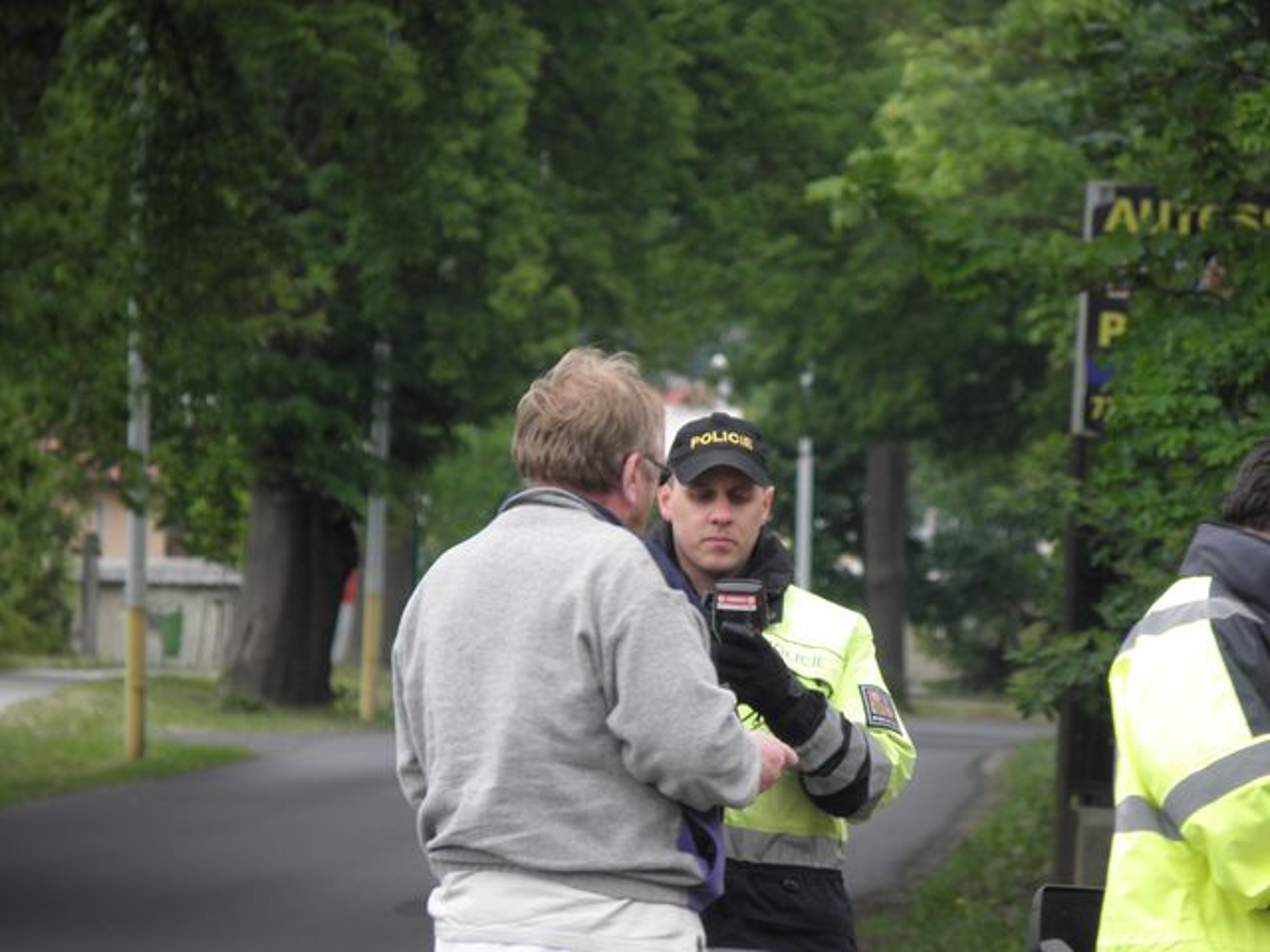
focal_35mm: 442
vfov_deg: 3.4
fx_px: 16216
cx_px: 635
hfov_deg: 4.5
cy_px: 476
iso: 125
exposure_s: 1/100
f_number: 5
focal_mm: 78.79
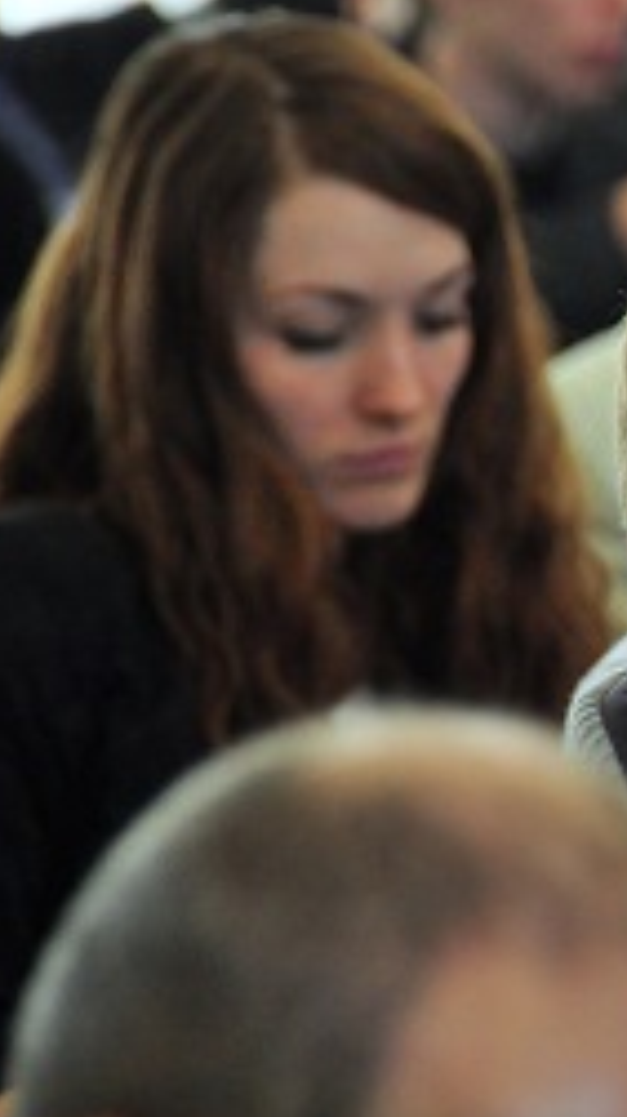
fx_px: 18462
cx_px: 1018
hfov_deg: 1.9
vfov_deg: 3.5
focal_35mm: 624
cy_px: 445
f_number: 5.6
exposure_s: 1/125
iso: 1600
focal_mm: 200
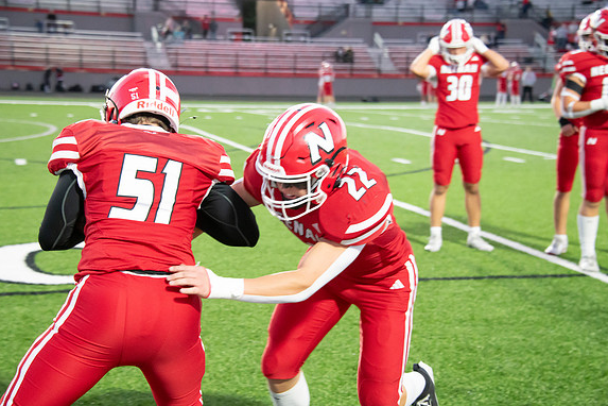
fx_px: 1334
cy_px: 204
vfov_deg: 17.3
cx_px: 307
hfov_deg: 25.7
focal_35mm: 79
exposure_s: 1/320
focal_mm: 78
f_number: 5.6
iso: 8000
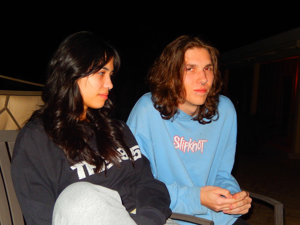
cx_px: 130
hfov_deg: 38.8
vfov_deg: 29.7
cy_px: 111
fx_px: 425
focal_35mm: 49
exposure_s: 1/30
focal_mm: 7.3
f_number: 4.2
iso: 250
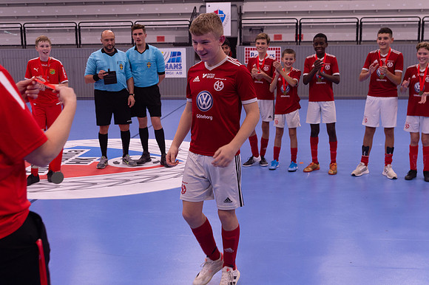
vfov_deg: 29.3
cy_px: 142
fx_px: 546
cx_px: 214
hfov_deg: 42.9
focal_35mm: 46
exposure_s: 1/200
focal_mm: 44
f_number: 3.5
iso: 1600
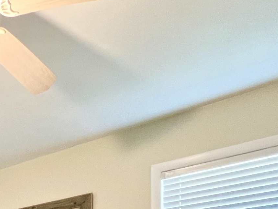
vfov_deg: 23.7
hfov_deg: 27.7
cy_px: 323
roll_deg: +0.1
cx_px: -138
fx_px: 377
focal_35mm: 47
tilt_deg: -1.6
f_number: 1.8
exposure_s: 1/60
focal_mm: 1.57
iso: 200
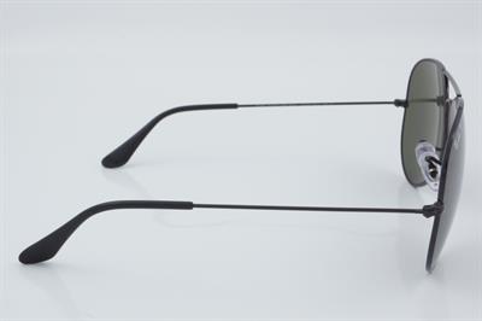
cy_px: 160
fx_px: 1003
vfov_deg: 18.2
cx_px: 241
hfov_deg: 27.0
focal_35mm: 75
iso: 100
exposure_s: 1/4
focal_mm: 50
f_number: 32
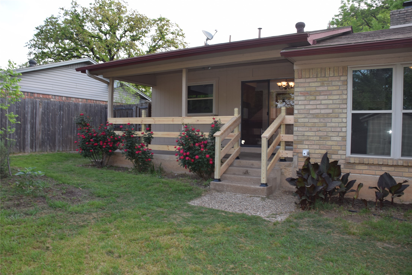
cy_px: 138
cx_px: 206
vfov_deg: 47.9
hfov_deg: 67.4
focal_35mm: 27
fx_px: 309
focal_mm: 18
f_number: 5.6
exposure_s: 1/125
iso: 140
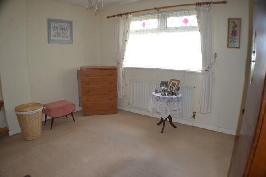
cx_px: 133
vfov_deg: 43.6
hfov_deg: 61.9
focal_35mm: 30
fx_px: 222
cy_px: 88
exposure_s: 1/100
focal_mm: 20
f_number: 3.8
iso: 400
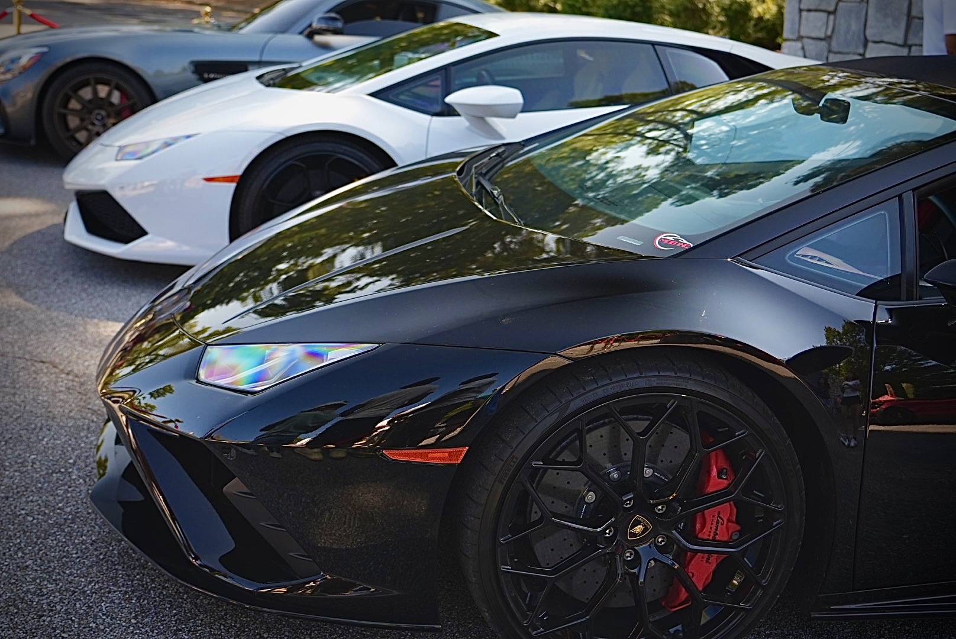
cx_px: 478
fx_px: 1116
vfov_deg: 31.9
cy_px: 320
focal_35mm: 42
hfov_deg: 46.4
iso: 640
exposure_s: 1/250
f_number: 3.2
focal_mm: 28
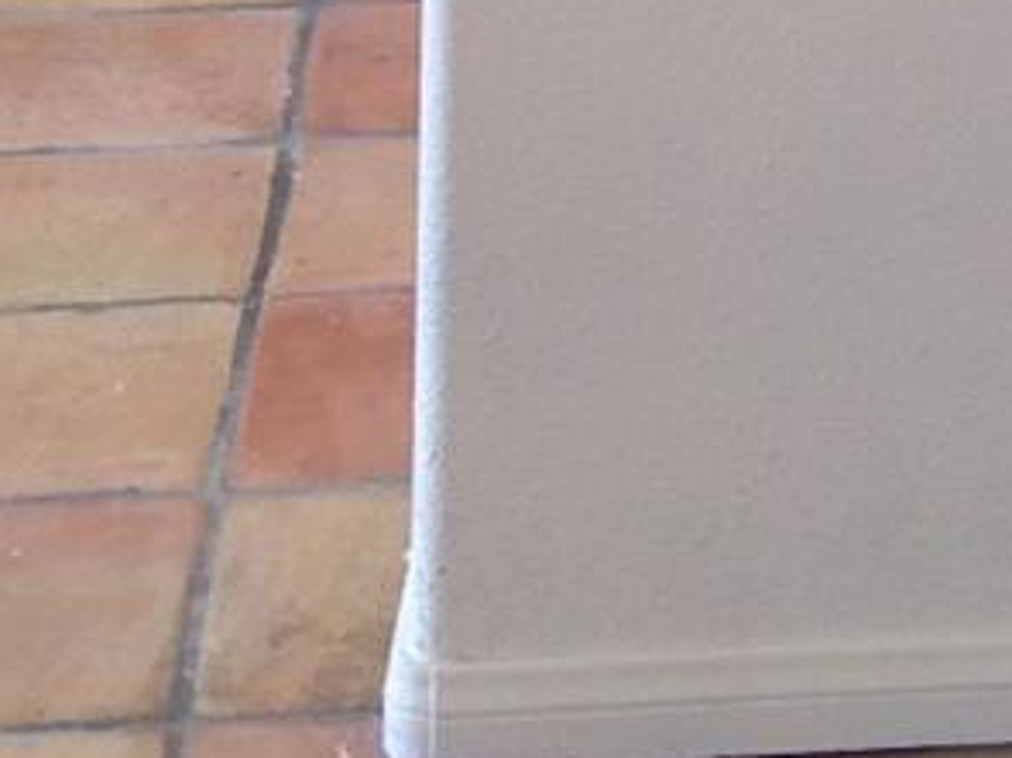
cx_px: 1300
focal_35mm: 168
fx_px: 4909
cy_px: -974
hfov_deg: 11.5
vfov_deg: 8.2
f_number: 2.4
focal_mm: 4.12
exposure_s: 1/162
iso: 50
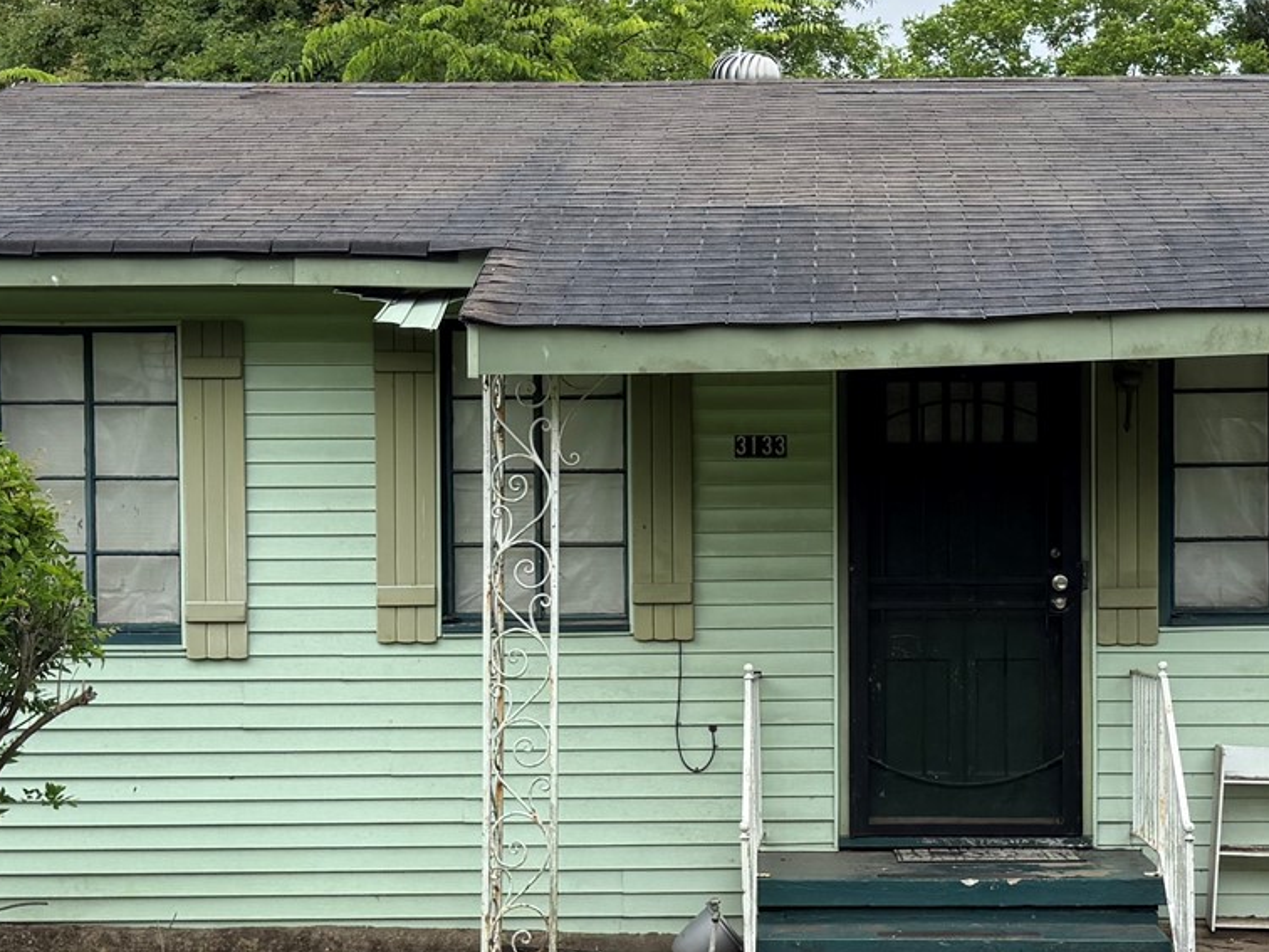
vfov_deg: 22.5
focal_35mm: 65
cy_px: 609
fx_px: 2383
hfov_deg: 29.7
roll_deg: +1.2
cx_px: 781
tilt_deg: -2.3
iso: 100
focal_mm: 6.76
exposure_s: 1/1437
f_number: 1.78
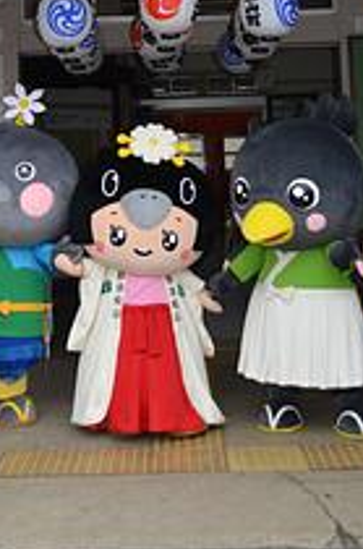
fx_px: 958
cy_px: 34
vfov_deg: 30.3
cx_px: 153
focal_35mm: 63
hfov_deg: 21.4
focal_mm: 22
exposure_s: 1/250
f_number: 5.6
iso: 100
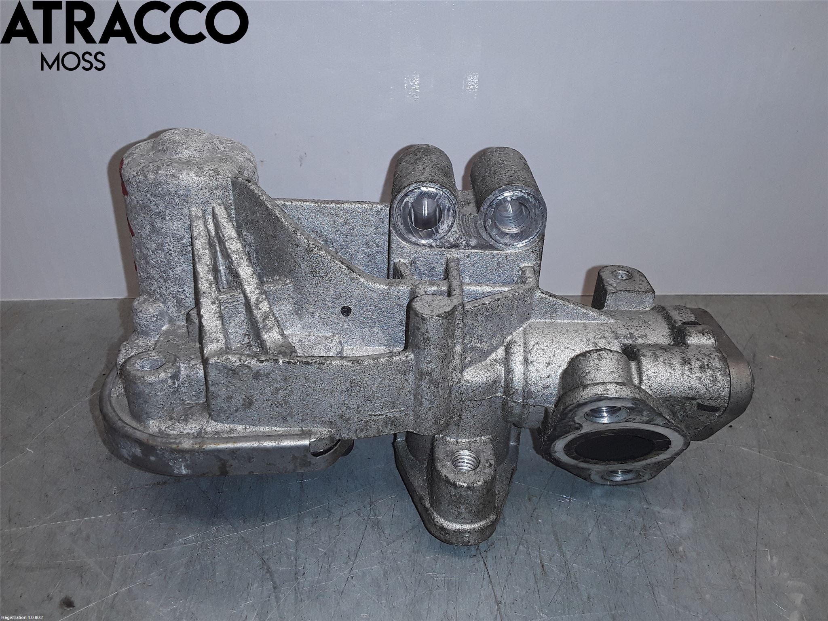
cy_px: 310
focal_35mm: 28
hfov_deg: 63.4
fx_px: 670
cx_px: 414
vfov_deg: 49.7
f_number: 1.9
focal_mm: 2.91
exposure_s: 1/177
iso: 40
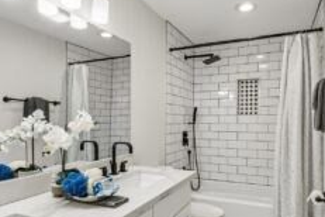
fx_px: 235
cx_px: 169
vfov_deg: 49.4
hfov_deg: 69.4
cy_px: 122
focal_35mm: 26
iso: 250
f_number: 9
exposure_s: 1/20
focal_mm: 10
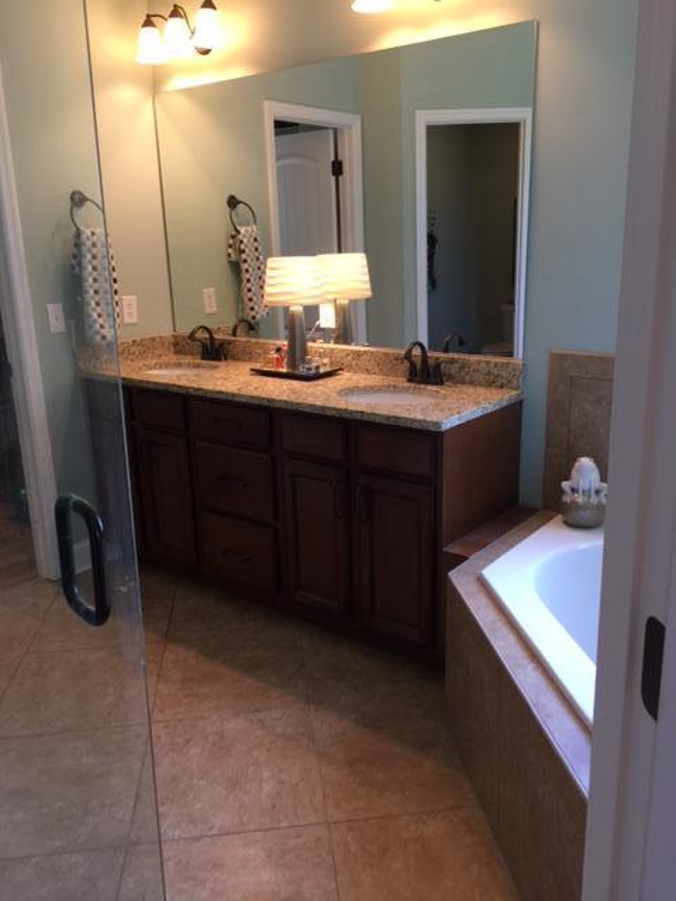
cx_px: 338
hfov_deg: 48.2
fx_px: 755
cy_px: 450
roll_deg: +1.0
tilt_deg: -16.2
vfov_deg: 61.7
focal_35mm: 29
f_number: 2.2
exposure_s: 1/15
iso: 32
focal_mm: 4.15
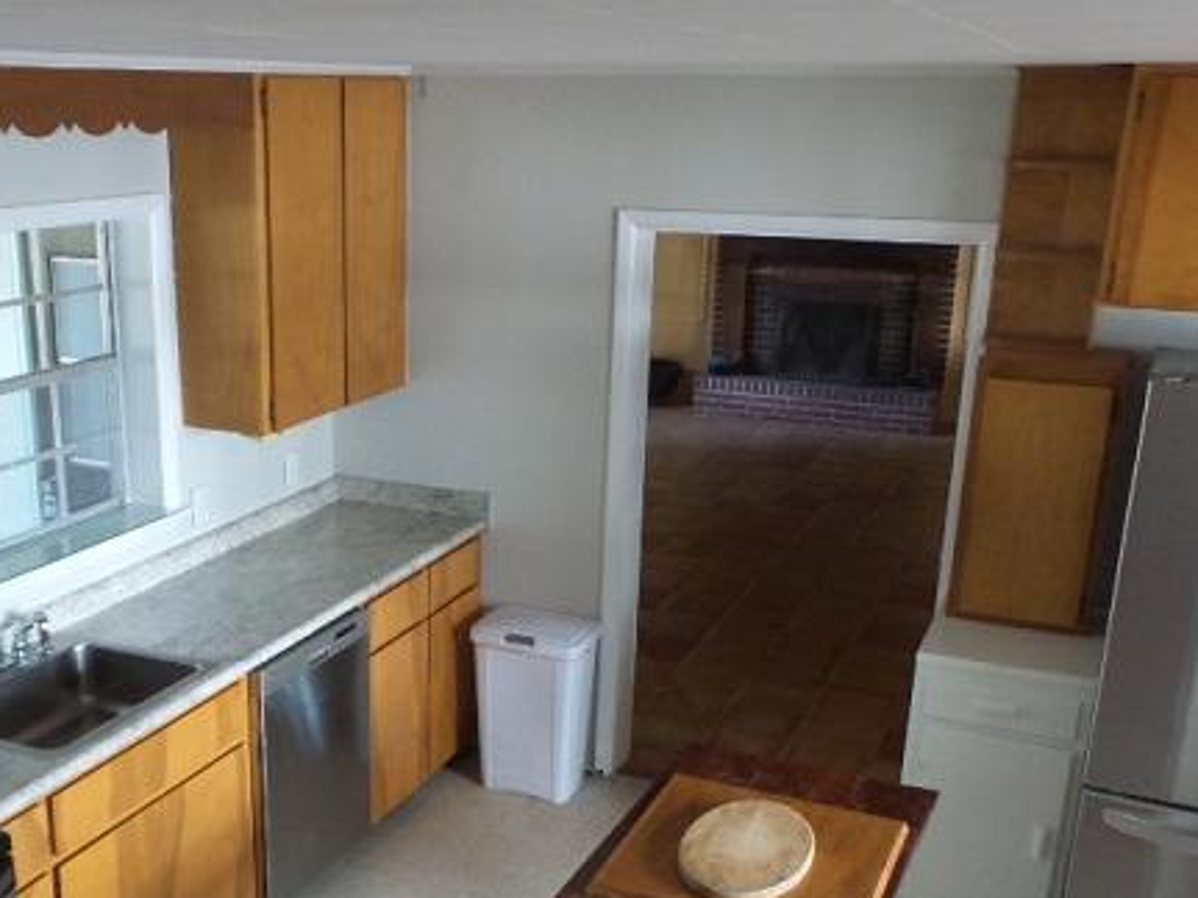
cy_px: 595
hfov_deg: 45.2
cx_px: 411
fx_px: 1419
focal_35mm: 41
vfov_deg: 34.8
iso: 320
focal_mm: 4.1
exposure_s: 1/30
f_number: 2.8
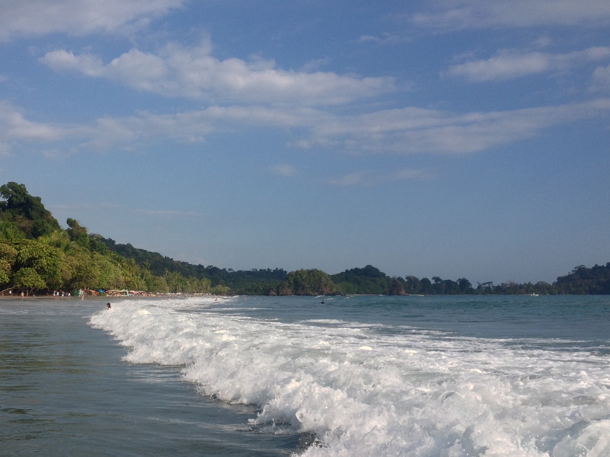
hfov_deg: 39.4
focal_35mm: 48
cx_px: 228
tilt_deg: -1.1
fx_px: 846
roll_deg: +0.6
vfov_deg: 30.2
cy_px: 265
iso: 50
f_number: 2.4
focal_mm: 4.28
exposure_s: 1/2304
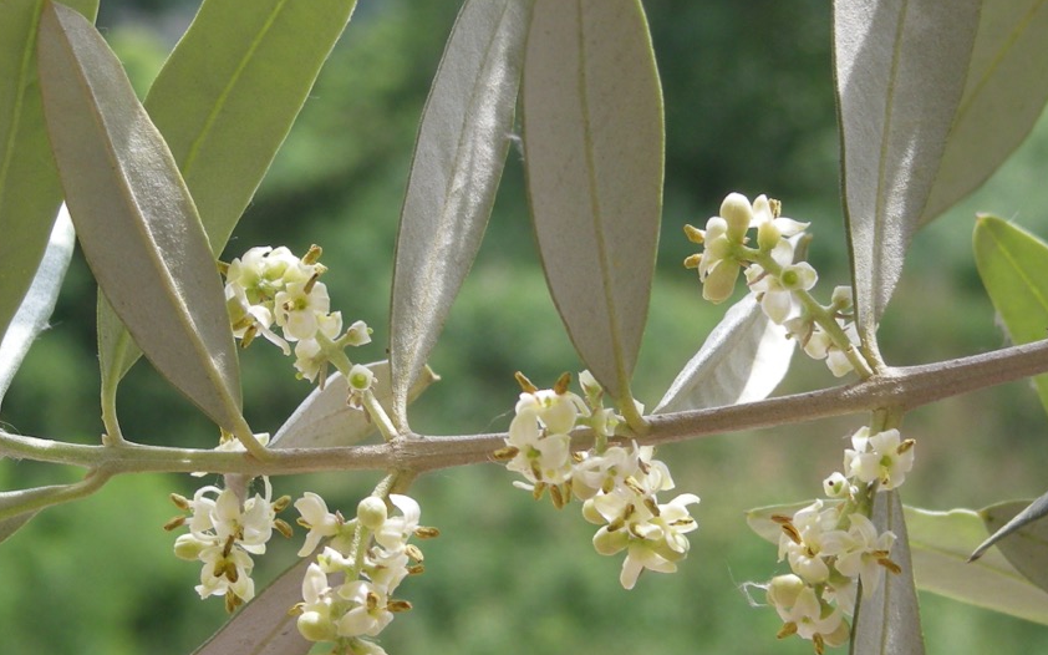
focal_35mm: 134
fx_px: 3827
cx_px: 489
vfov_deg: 9.8
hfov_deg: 15.6
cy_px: 442
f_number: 3.9
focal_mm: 12.3
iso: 50
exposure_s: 1/208
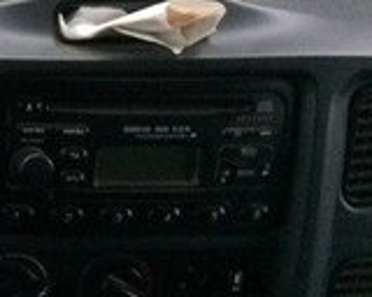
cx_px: -330
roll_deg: -2.5
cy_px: 110
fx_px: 1288
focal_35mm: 117
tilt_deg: -28.6
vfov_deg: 13.2
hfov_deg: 14.2
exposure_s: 1/33
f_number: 2.2
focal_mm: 4.15
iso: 320
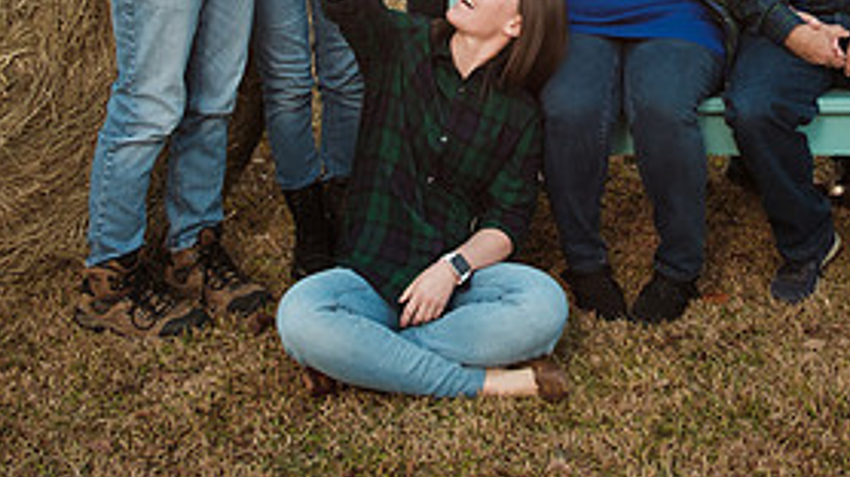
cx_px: 532
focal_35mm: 59
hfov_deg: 35.3
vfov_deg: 19.2
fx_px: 1329
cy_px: -93
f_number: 2.8
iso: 200
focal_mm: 18
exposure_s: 1/250
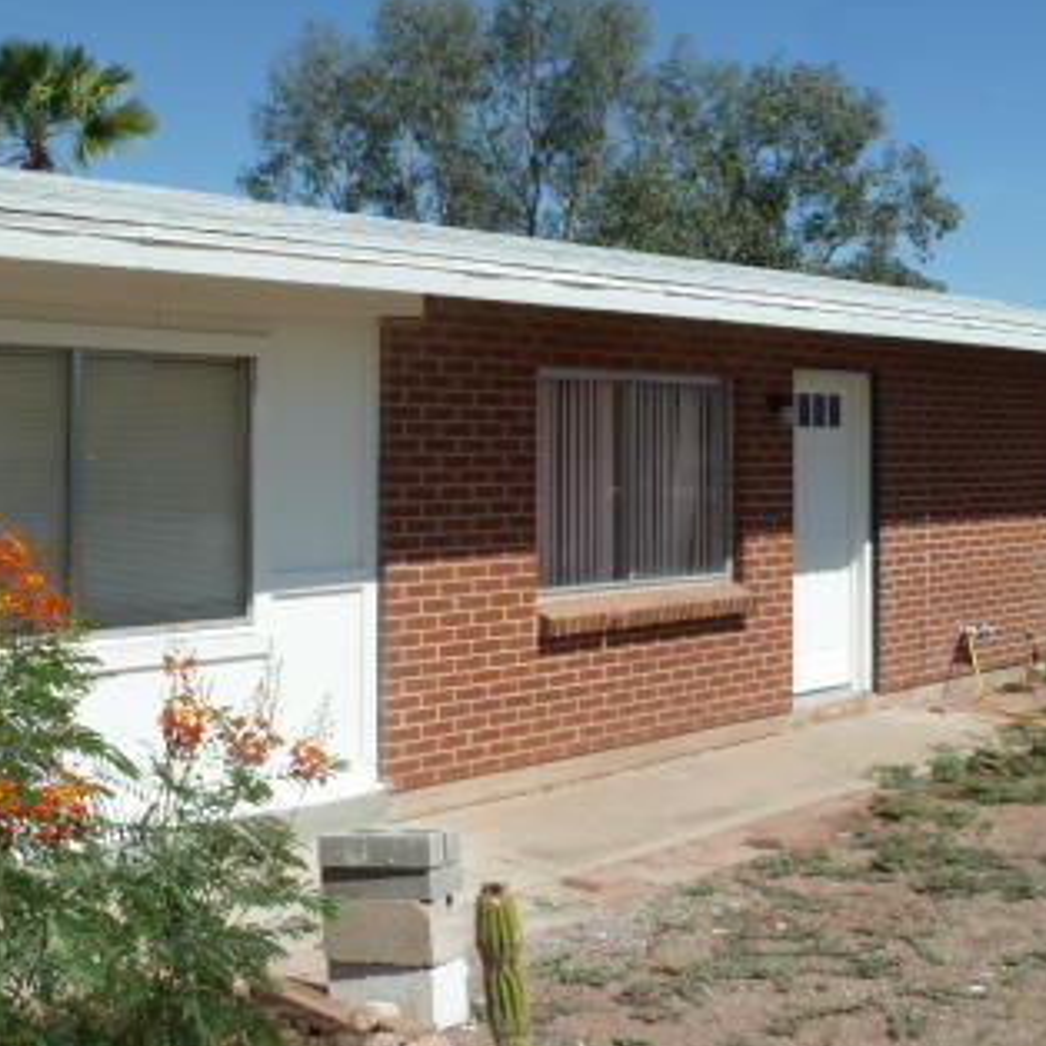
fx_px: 1538
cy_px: 406
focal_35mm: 45
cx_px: 393
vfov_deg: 37.4
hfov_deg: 37.3
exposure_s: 1/400
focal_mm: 4.1
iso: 80
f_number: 5.6
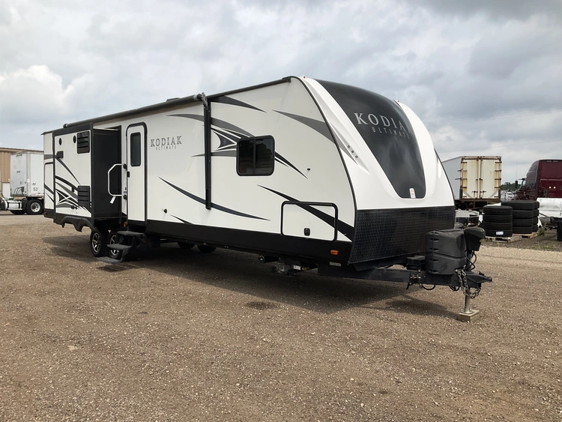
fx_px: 471
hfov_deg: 61.6
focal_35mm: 29
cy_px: 211
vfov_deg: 48.3
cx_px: 281
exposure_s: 1/2538
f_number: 1.8
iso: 25
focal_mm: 3
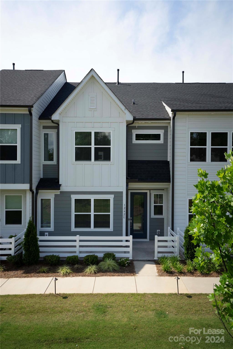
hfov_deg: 40.0
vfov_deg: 57.2
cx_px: 116
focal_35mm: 33
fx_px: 320
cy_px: 174
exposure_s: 1/6400
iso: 1000
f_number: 4.5
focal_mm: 33
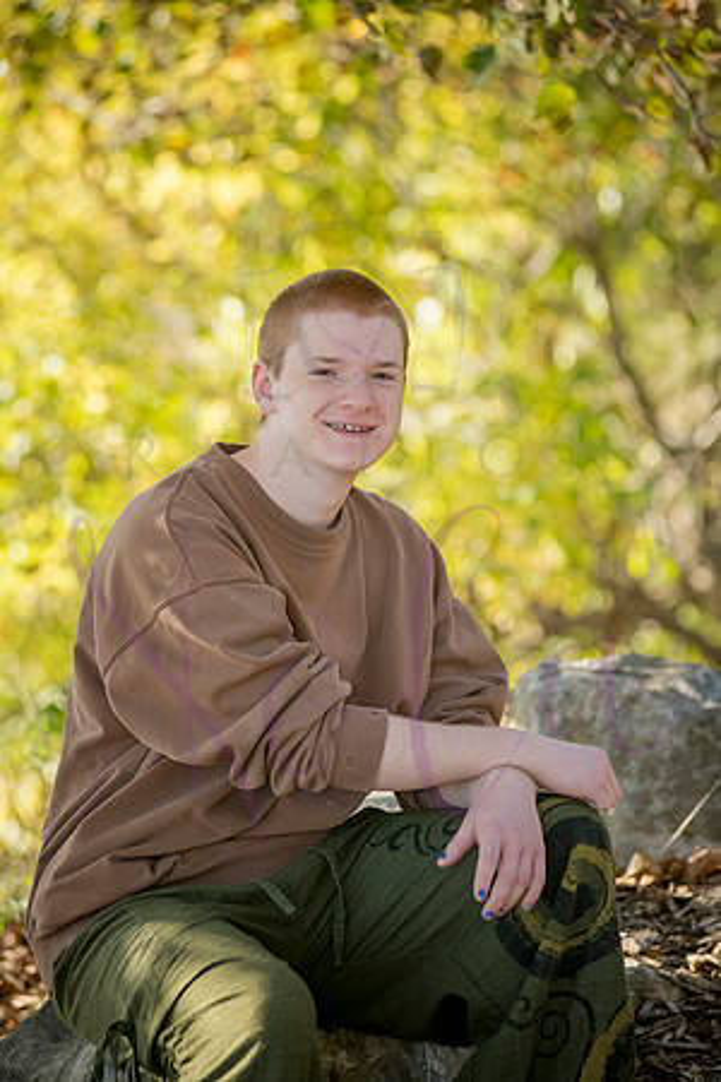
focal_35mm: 135
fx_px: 4055
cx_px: 360
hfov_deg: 10.2
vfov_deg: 15.2
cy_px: 541
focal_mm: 135
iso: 400
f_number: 4
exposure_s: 1/640
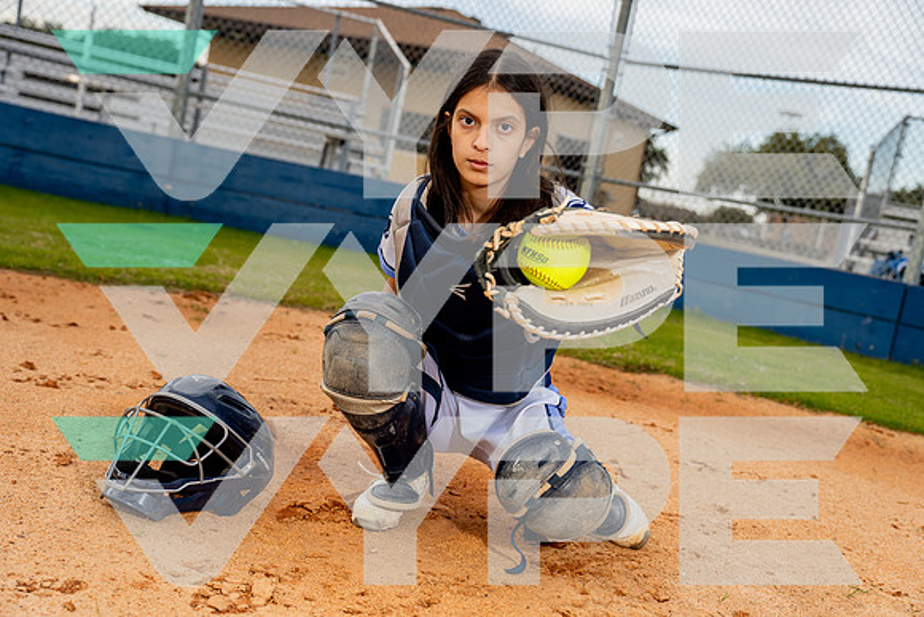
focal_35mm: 44
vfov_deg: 30.5
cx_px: 462
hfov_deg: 44.5
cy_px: 308
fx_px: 1130
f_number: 4
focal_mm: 44
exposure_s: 1/250
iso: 80
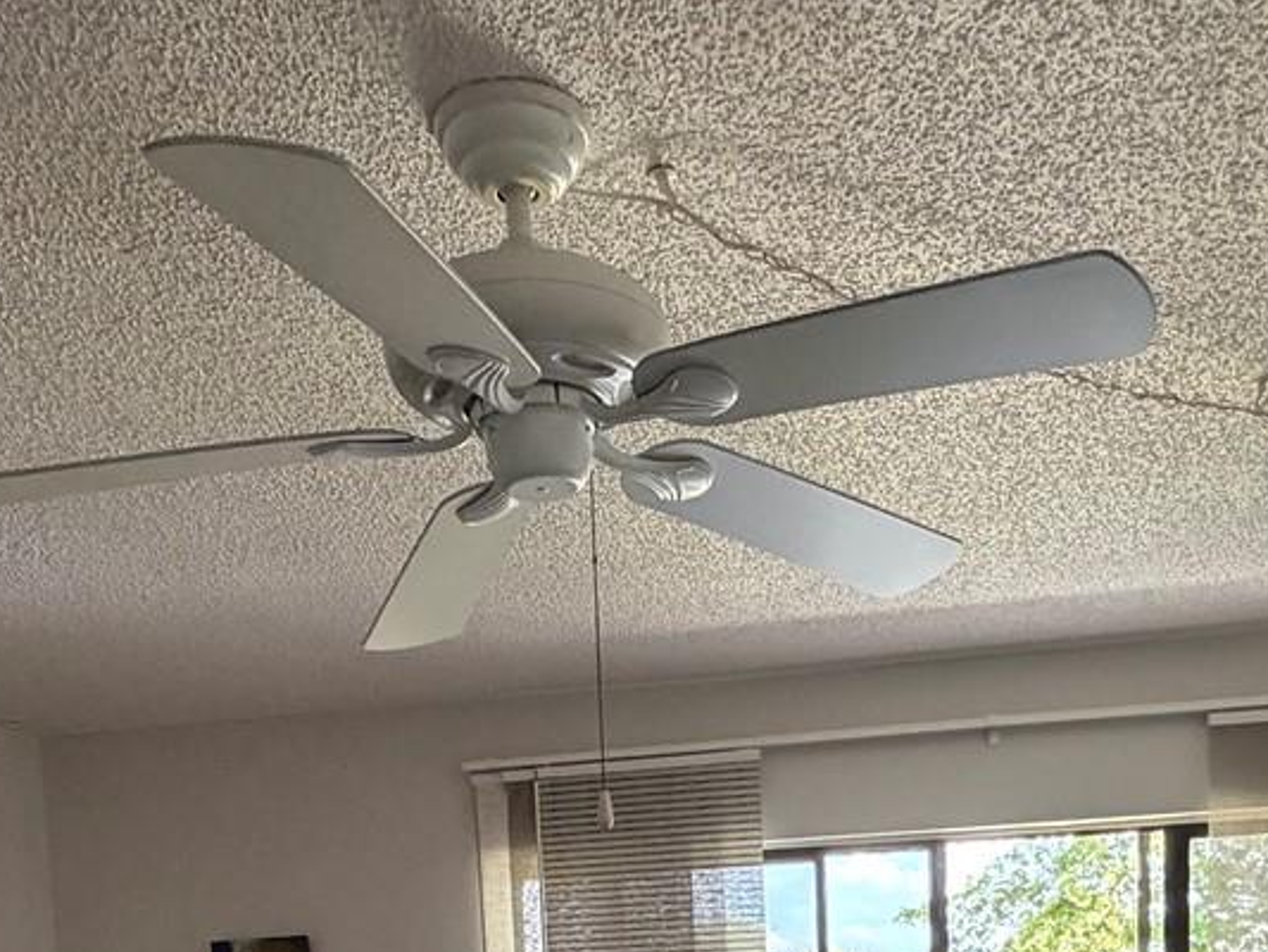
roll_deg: +2.2
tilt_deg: -6.9
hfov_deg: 44.5
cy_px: 1233
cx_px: 766
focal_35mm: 42
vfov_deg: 28.3
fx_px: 1539
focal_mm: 2.22
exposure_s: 1/74
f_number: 2.2
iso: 320
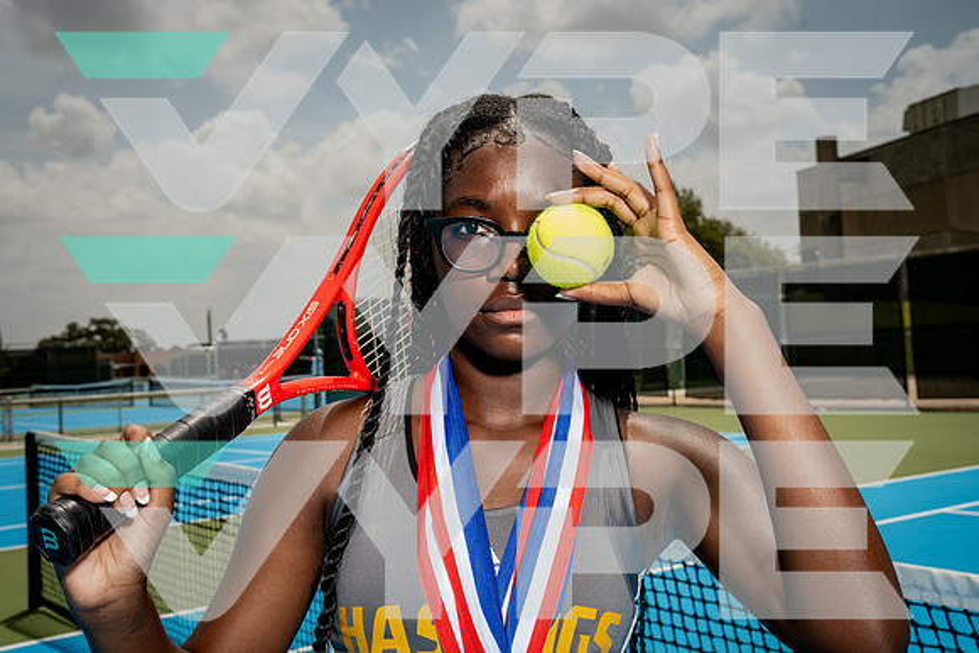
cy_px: 326
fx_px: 1170
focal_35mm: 43
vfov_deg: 31.2
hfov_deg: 45.4
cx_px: 490
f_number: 11
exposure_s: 1/200
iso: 100
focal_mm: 43
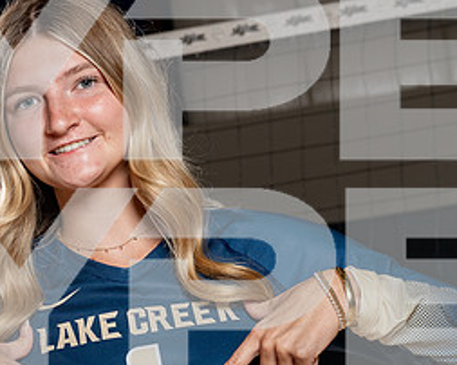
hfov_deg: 13.7
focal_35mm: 140
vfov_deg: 11.0
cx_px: 94
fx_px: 1892
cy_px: 285
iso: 100
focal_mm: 65
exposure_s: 1/250
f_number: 8
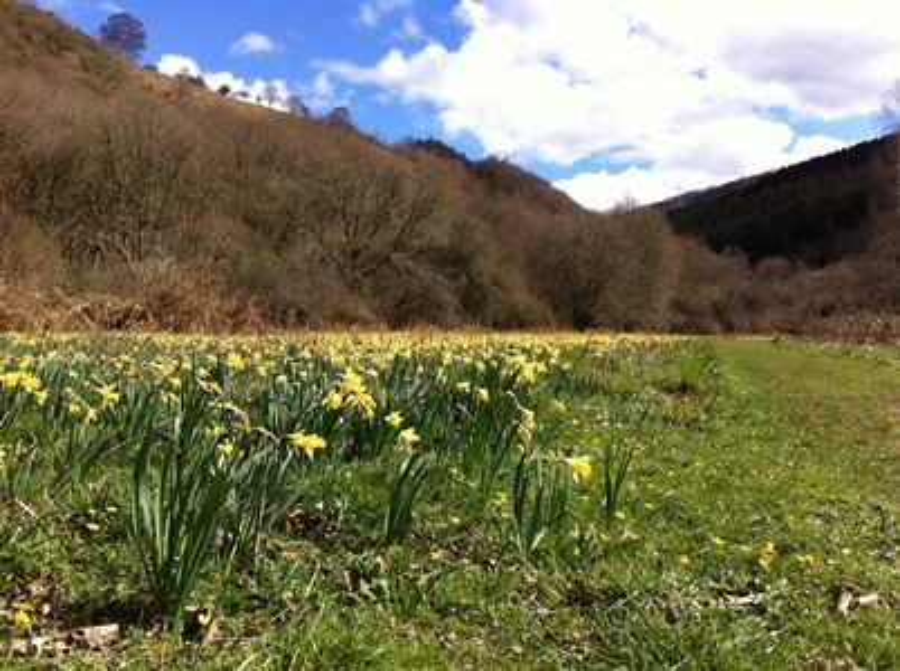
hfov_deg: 52.7
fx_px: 908
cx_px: 450
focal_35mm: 35
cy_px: 336
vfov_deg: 40.6
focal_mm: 3.85
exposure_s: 1/973
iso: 80
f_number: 2.8
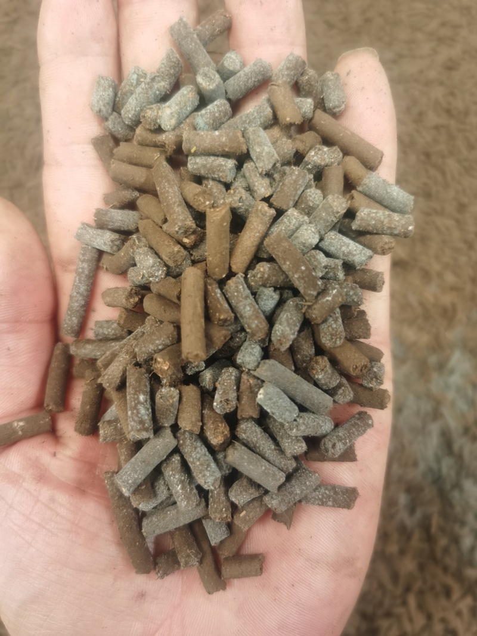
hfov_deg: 51.3
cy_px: 318
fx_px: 496
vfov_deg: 65.3
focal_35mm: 27
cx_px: 238
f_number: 1.6
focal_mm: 5.56
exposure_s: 1/33.3
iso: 320
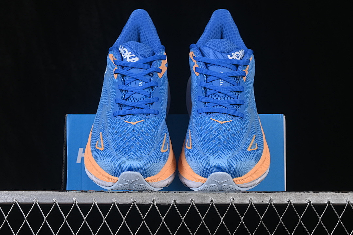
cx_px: 176
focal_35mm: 75
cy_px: 118
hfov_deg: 27.0
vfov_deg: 18.2
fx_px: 735
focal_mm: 50
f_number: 8
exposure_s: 1/80
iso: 160
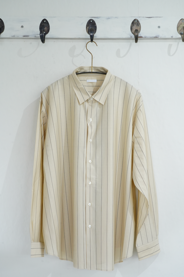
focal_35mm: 48
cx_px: 92
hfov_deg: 28.1
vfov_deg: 41.1
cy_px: 138
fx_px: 368
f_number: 11
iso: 1250
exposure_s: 1/30
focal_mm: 48
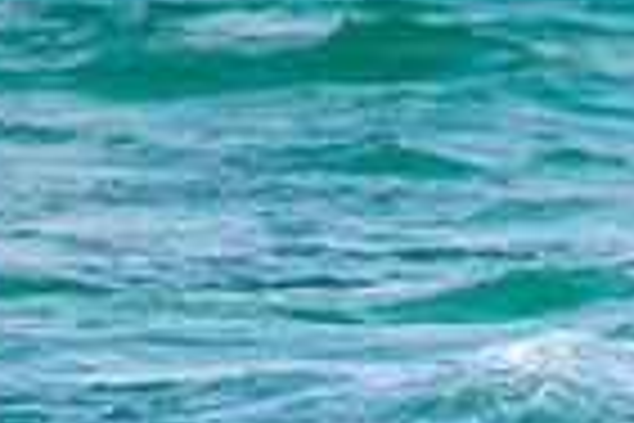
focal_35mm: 3297
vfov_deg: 0.4
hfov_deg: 0.6
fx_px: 58059
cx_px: 1093
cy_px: 583
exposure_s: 1/2000
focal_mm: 800
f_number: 11
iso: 2200
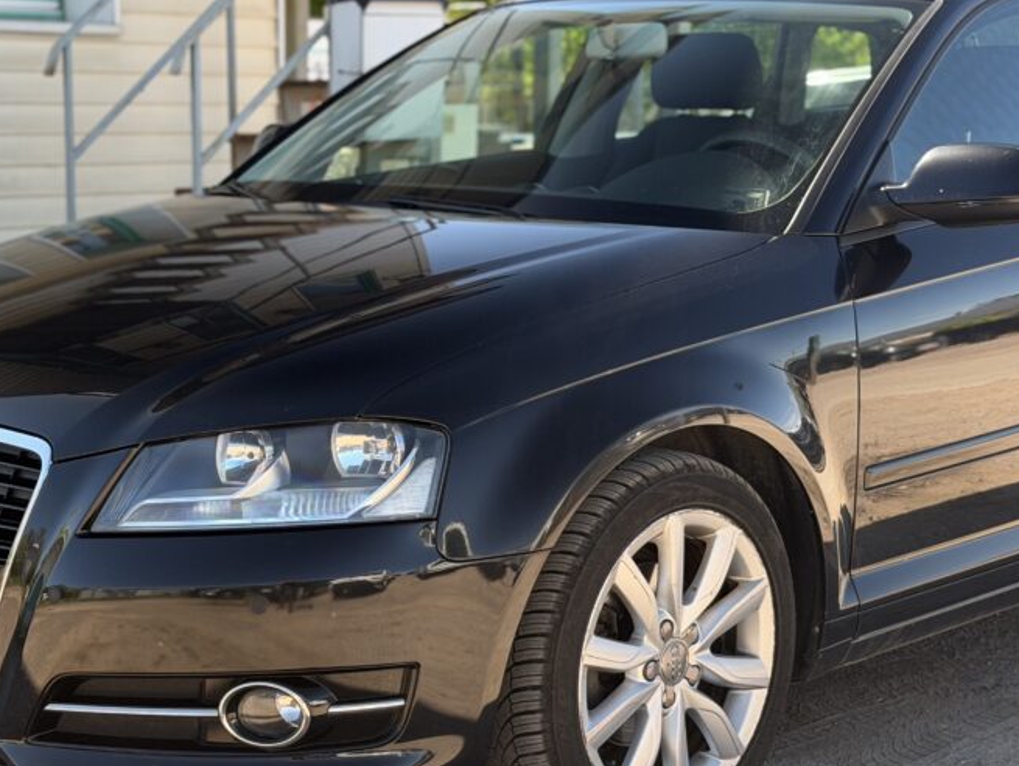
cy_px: 436
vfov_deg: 19.6
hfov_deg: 25.9
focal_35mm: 75
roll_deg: +0.2
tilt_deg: -9.3
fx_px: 2209
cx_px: 389
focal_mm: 6.76
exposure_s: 1/289
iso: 64
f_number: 1.78
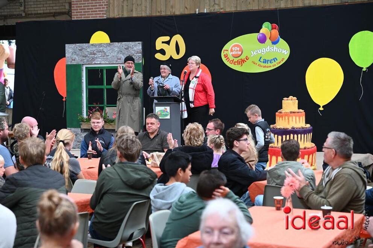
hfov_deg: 28.9
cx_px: 186
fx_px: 724
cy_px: 124
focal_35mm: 70
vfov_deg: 19.4
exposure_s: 1/200
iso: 1250
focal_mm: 70
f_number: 3.5
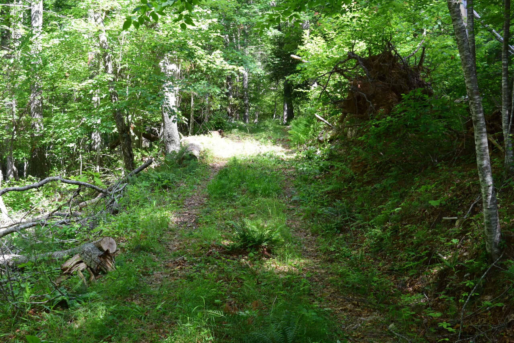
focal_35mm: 48
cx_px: 257
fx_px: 685
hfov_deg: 41.1
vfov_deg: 28.1
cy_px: 172
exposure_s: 1/100
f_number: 9
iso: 400
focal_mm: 32
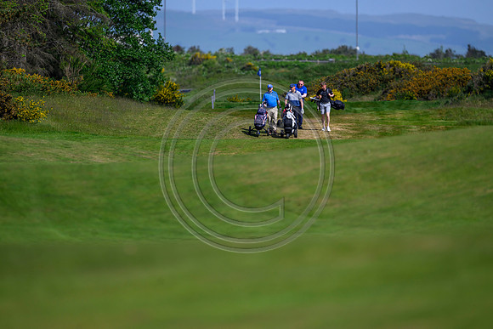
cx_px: 246
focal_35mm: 560
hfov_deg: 3.7
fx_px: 7670
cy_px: 164
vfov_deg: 2.5
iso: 500
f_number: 5
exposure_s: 1/5000
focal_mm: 560
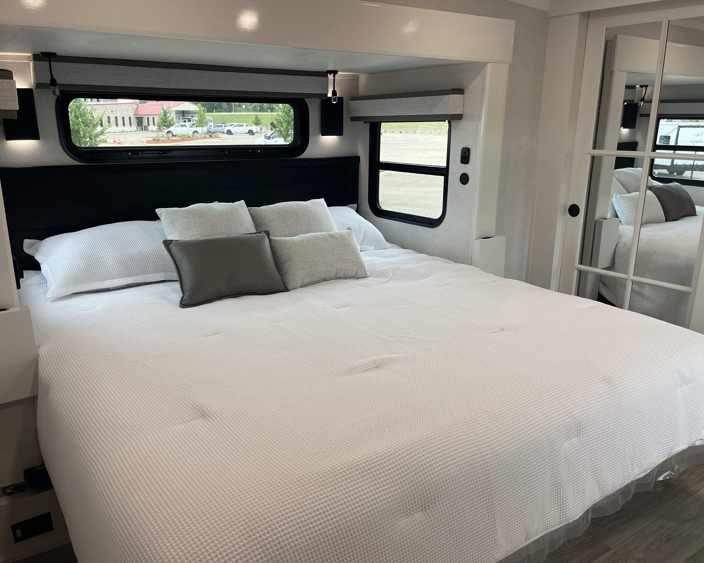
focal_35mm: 28
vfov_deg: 51.5
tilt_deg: -16.5
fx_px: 583
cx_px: 336
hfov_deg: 62.2
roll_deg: +1.1
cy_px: 287
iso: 100
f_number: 1.6
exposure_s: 1/121
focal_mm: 5.1
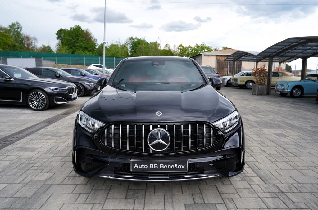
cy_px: 105
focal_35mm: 26
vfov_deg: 49.3
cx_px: 159
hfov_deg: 69.5
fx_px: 229
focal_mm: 26
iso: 100
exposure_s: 1/125
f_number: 5.6
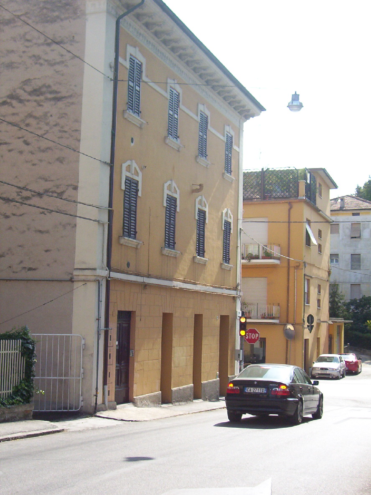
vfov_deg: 37.5
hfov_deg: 28.6
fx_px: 729
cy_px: 248
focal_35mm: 51
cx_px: 186
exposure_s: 1/909
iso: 100
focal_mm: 7.88
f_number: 3.16
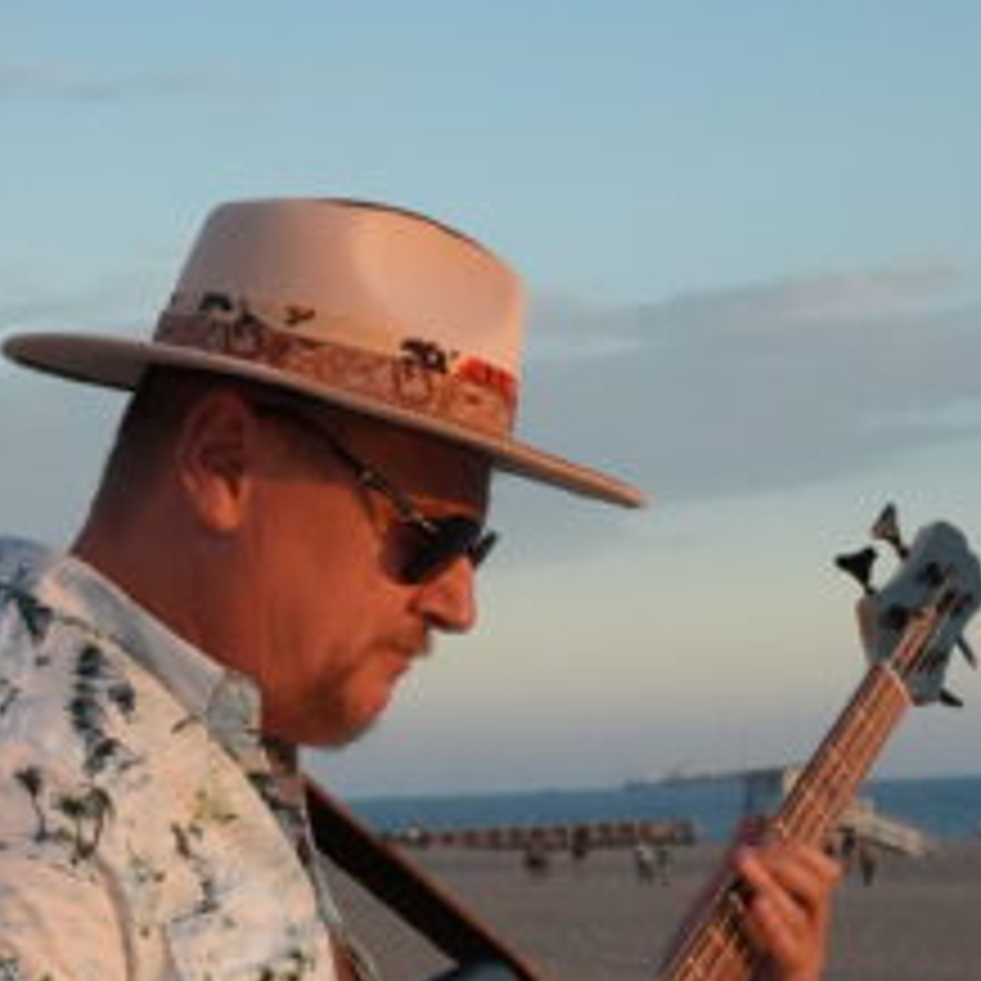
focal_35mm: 116
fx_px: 3725
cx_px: 387
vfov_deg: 14.8
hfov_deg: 15.0
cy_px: 945
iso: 4000
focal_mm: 33
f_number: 11
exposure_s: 1/1250
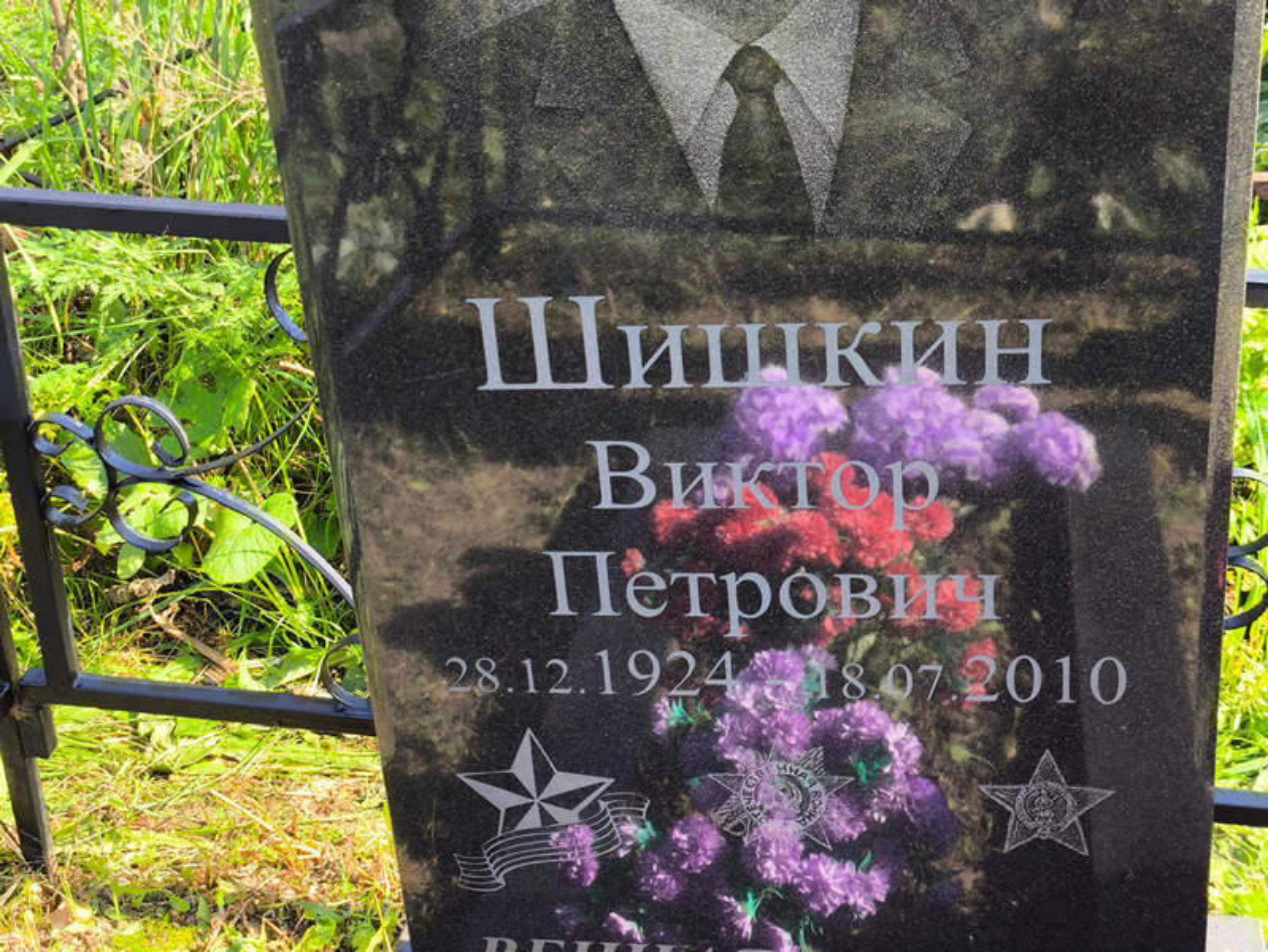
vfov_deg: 29.1
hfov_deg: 38.2
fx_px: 1832
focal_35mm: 50
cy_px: 476
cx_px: 634
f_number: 1.7
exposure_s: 1/191
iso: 50
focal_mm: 4.71
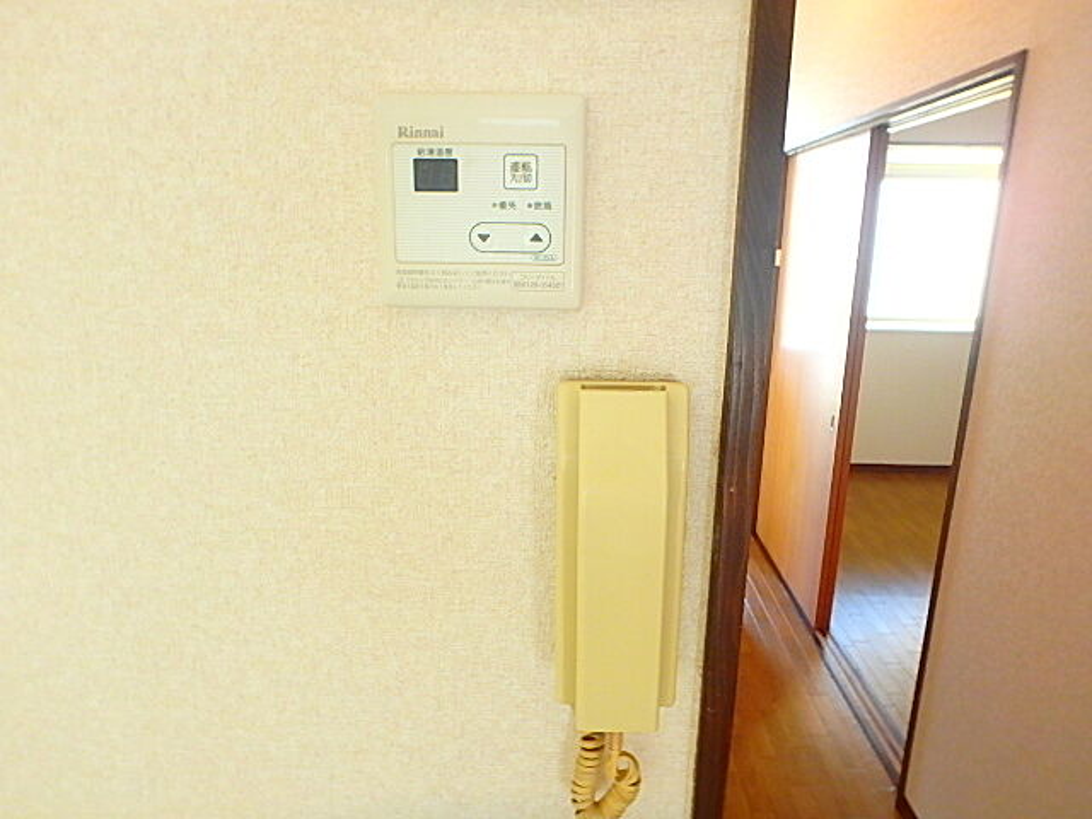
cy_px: 410
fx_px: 662
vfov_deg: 63.4
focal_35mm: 21
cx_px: 546
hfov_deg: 79.0
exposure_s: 1/30
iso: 320
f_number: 3.5
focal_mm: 3.7
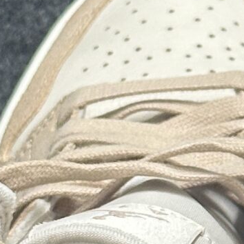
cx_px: 303
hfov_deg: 5.7
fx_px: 2448
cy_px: 265
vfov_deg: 5.7
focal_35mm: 307
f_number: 1.78
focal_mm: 6.86
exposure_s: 1/33
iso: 250
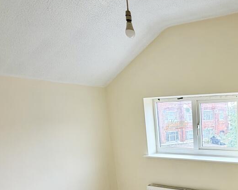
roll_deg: +2.6
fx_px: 190
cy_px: 147
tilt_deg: -11.1
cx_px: 220
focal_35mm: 27
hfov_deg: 54.6
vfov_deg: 50.6
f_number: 2.2
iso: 80
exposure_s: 1/121
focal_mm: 2.22
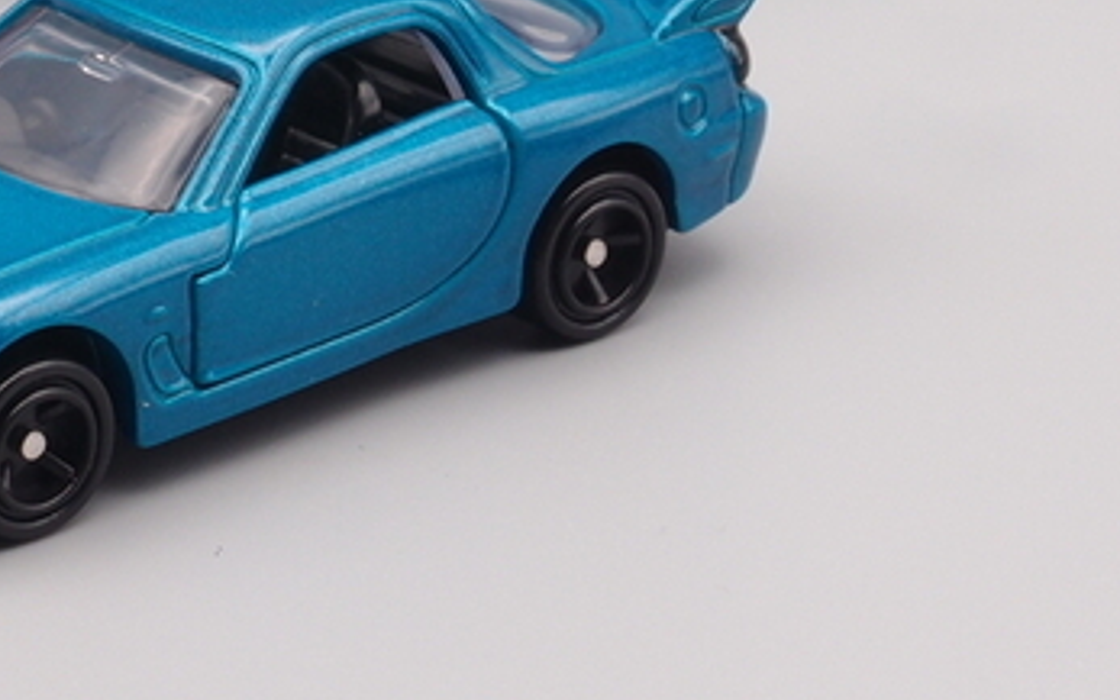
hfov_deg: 11.1
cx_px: 65
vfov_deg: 7.0
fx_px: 5739
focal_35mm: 188
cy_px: 3
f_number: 8
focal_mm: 16.63
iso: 100
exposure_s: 1/8
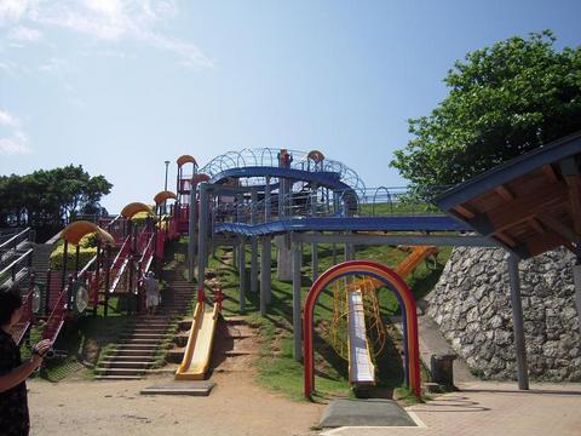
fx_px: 520
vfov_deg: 45.4
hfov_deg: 58.4
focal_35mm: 31
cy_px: 218
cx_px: 290
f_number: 5.6
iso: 100
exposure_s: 1/500
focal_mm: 5.6
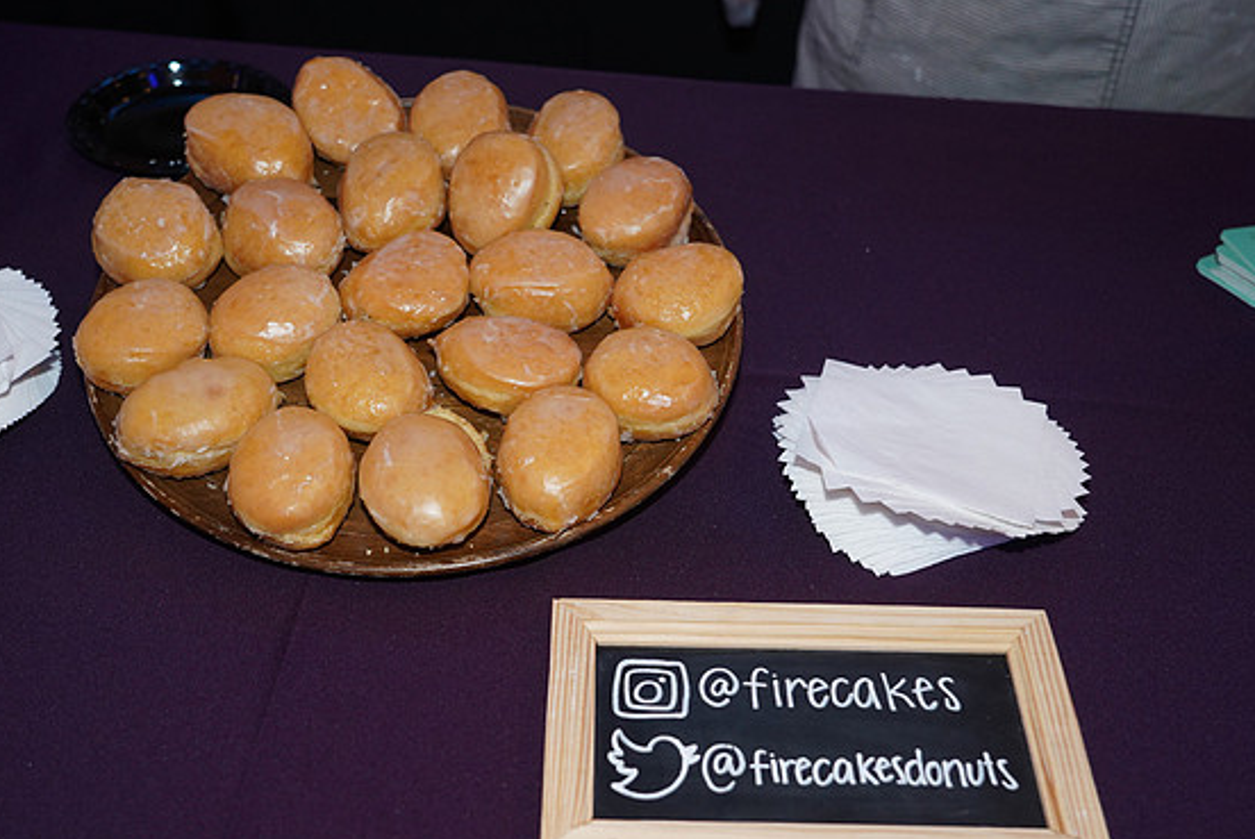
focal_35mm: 42
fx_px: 1465
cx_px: 628
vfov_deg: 31.9
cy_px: 438
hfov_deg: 46.4
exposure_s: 1/60
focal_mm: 40
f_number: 5
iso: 3200
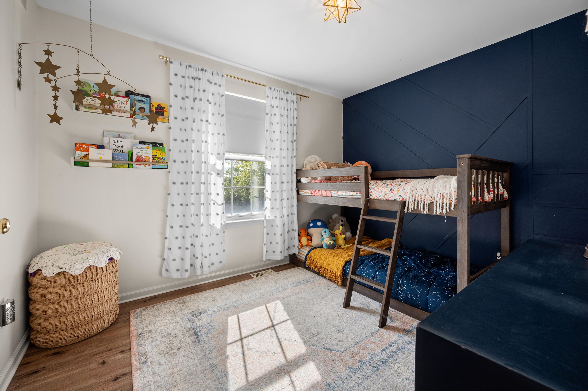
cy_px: 196
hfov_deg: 104.3
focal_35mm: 14
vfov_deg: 81.1
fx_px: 228
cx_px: 294
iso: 100
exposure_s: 1/5
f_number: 11
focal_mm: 14
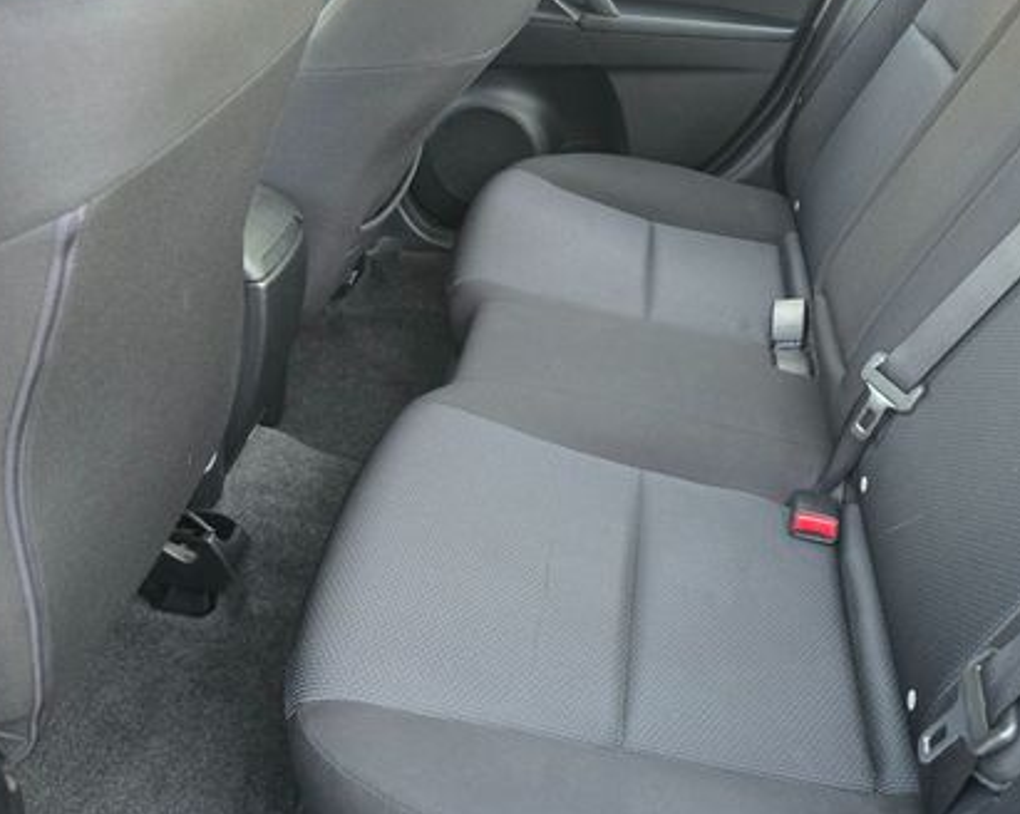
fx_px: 1056
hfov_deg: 51.5
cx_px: 561
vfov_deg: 42.2
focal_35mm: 35
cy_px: 405
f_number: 1.7
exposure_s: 1/120
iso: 1000
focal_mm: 6.3
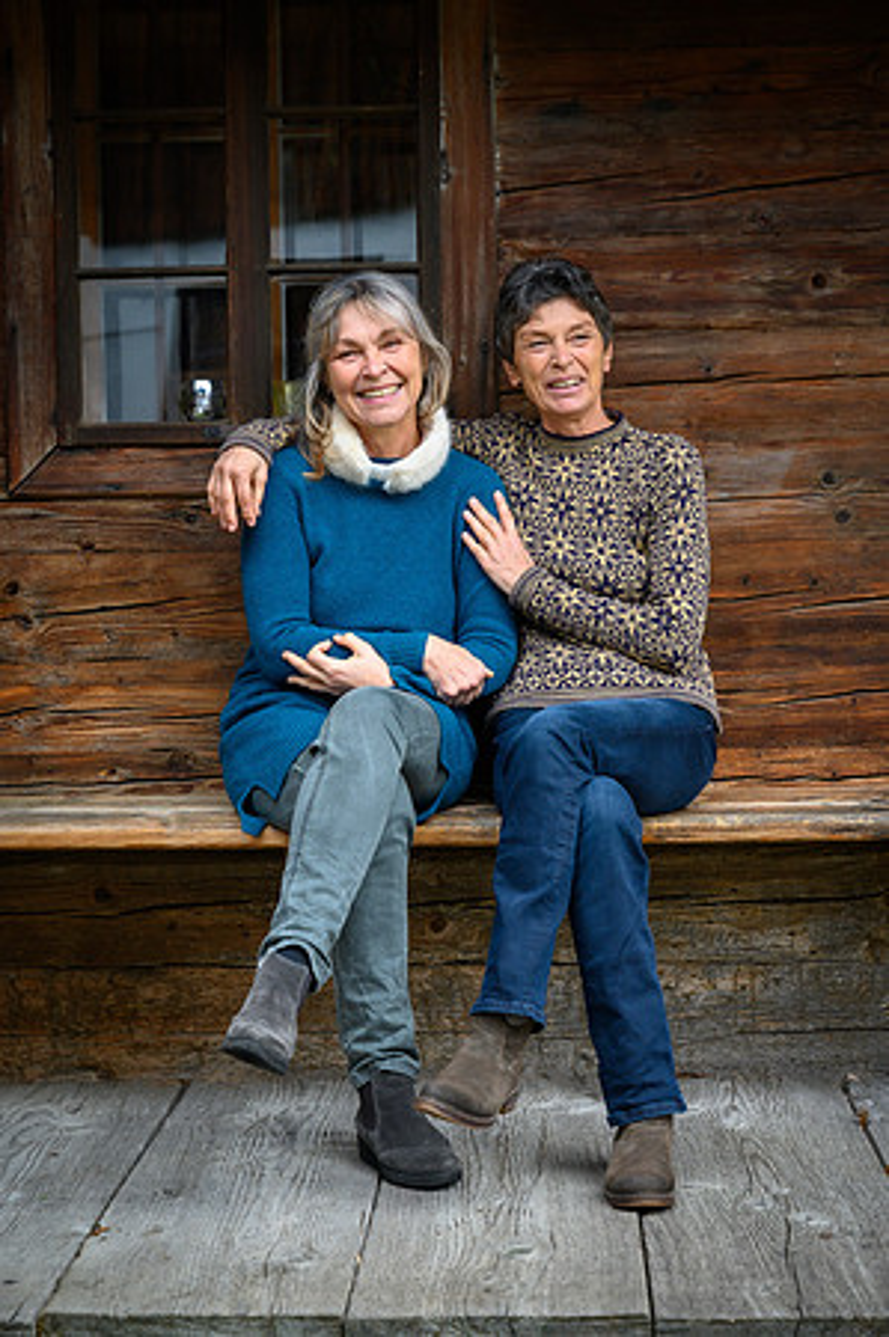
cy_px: 668
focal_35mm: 70
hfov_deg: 19.4
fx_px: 2599
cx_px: 444
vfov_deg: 28.9
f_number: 4.5
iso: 640
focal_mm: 70
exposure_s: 1/320
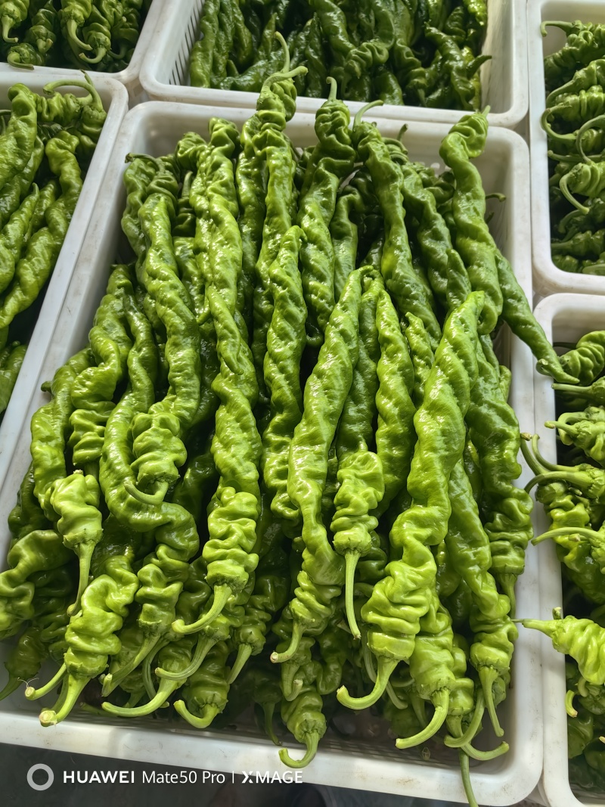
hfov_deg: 51.3
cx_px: 302
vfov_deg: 65.3
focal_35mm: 27
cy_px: 404
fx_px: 629
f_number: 2
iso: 50
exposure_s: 1/476
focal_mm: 5.75
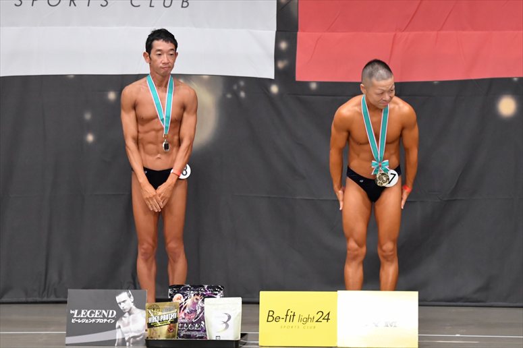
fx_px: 3485
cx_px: 262
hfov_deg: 8.6
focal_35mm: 240
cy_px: 174
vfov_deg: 5.7
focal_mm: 160
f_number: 5.6
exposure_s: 1/400
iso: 6400
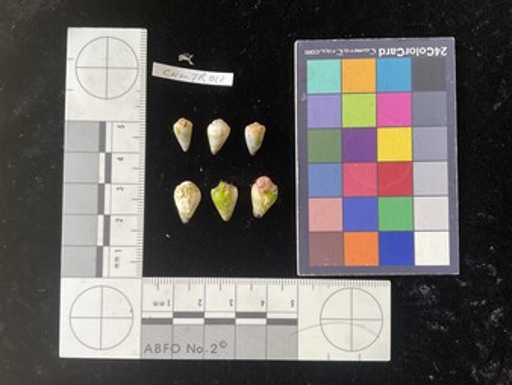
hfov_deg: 59.9
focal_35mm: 30
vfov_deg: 46.8
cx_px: 259
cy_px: 195
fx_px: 444
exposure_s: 1/120
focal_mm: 3
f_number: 1.8
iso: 40
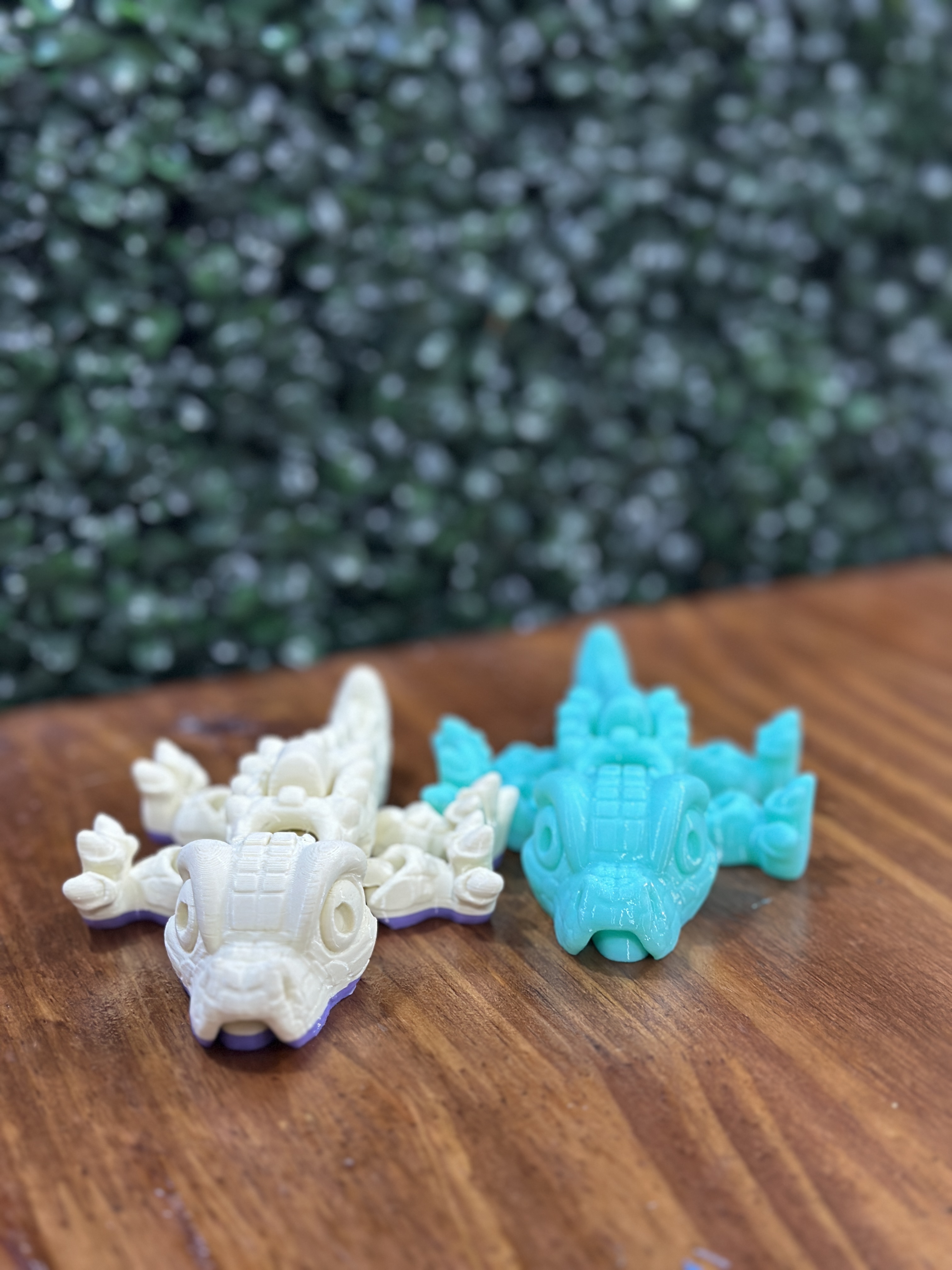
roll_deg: +0.5
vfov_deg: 39.7
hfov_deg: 30.3
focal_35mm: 48
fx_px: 1760
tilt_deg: -16.8
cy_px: 635
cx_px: 476
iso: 320
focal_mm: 6.86
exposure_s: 1/33
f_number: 1.78
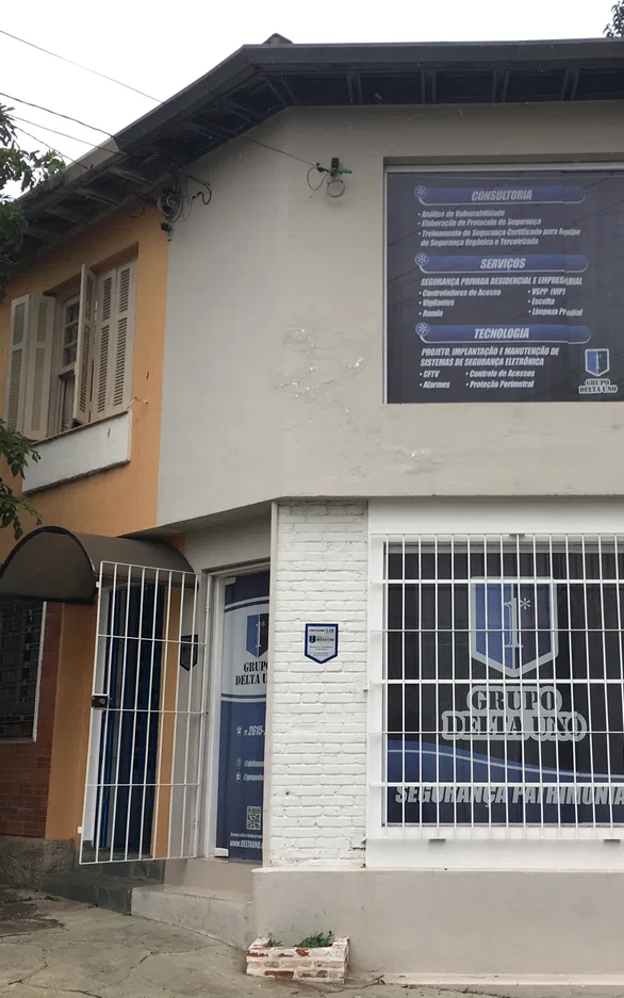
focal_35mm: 42
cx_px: 401
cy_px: 494
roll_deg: -1.1
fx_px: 1142
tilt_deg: +16.7
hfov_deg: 30.4
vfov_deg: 47.2
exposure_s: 1/353
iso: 25
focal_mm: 4.15
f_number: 2.2
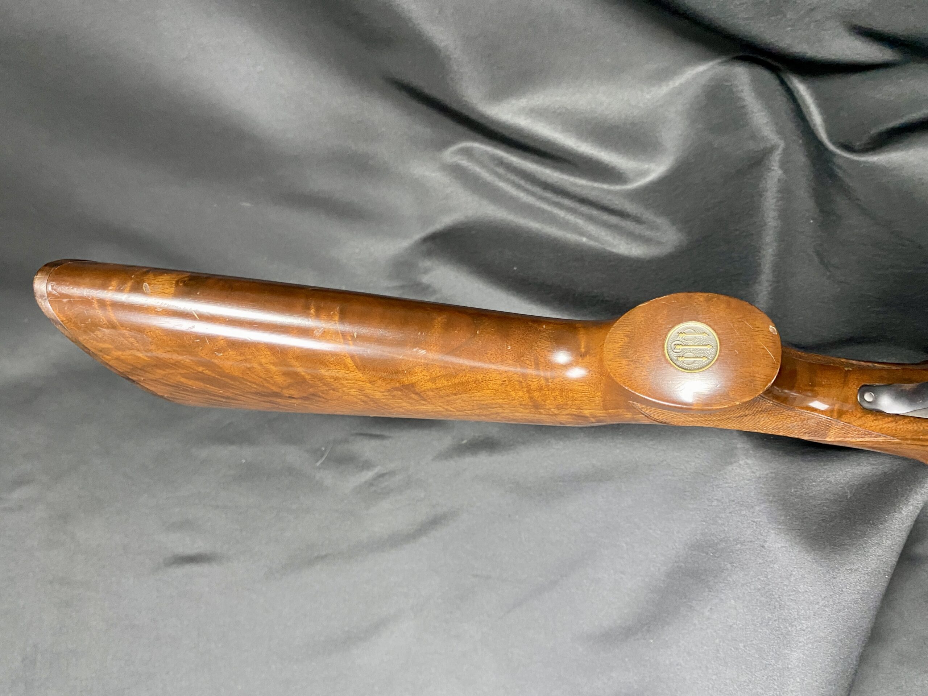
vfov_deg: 53.1
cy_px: 348
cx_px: 464
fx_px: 697
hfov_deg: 67.3
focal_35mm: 26
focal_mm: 4.25
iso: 400
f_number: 1.8
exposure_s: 1/60
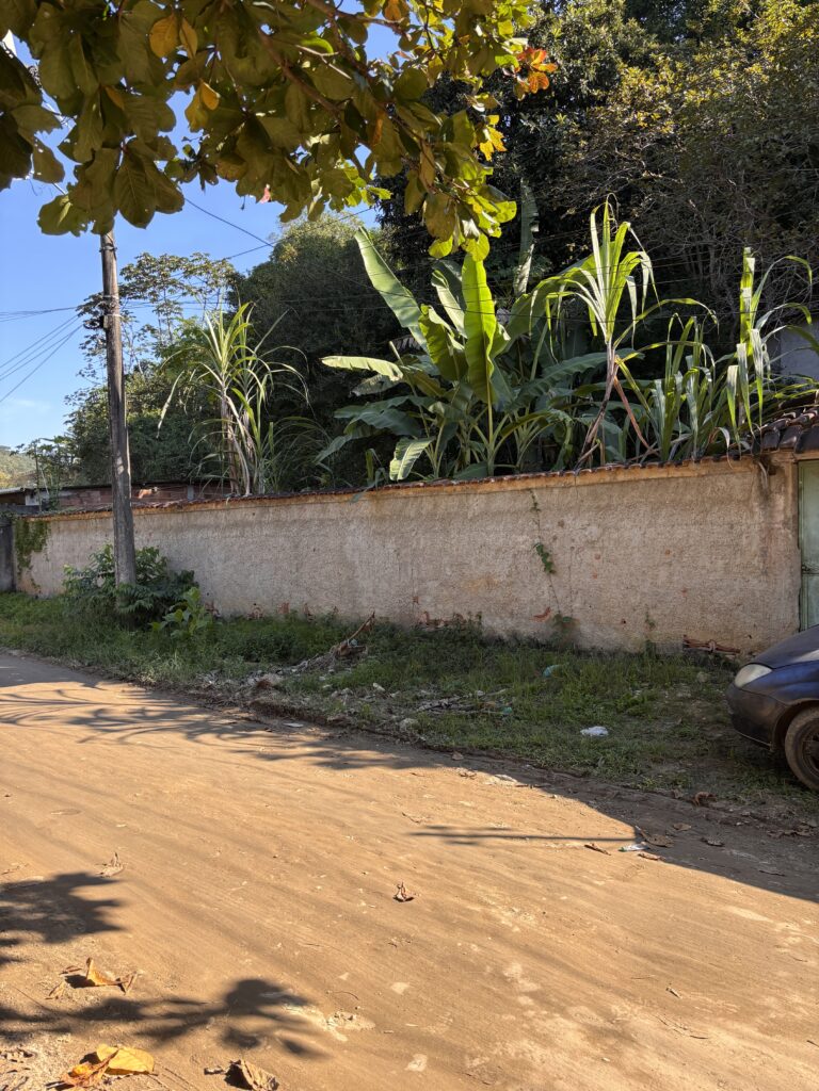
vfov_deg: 67.3
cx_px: 410
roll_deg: -0.9
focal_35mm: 26
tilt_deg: -0.2
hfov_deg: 53.1
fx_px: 820
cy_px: 546
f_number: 1.6
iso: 50
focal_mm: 5.96
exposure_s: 1/837
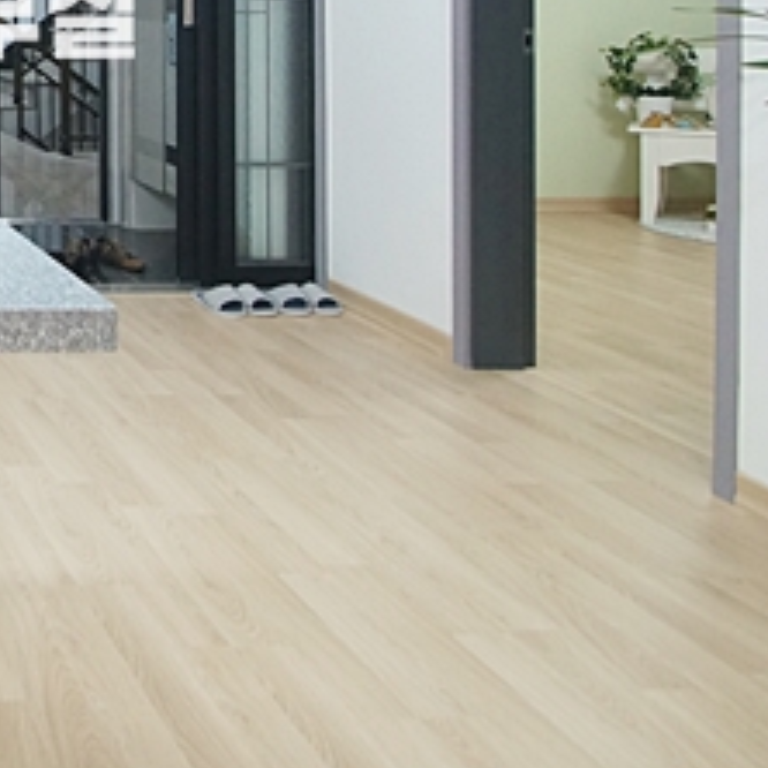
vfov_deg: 33.0
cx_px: -294
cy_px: -38
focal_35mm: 46
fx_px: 1155
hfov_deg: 28.3
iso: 800
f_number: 5
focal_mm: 10
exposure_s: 1/50
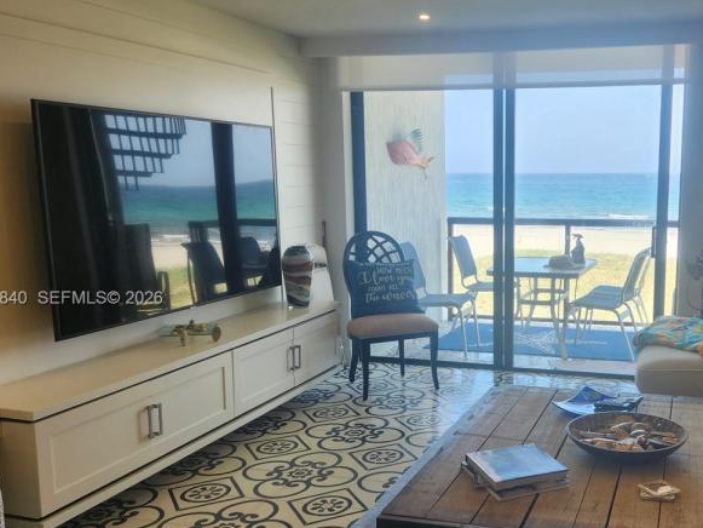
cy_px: 299
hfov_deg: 47.3
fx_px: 772
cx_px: 518
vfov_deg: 37.7
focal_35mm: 38
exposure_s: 1/120
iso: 40
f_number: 1.8
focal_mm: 5.4
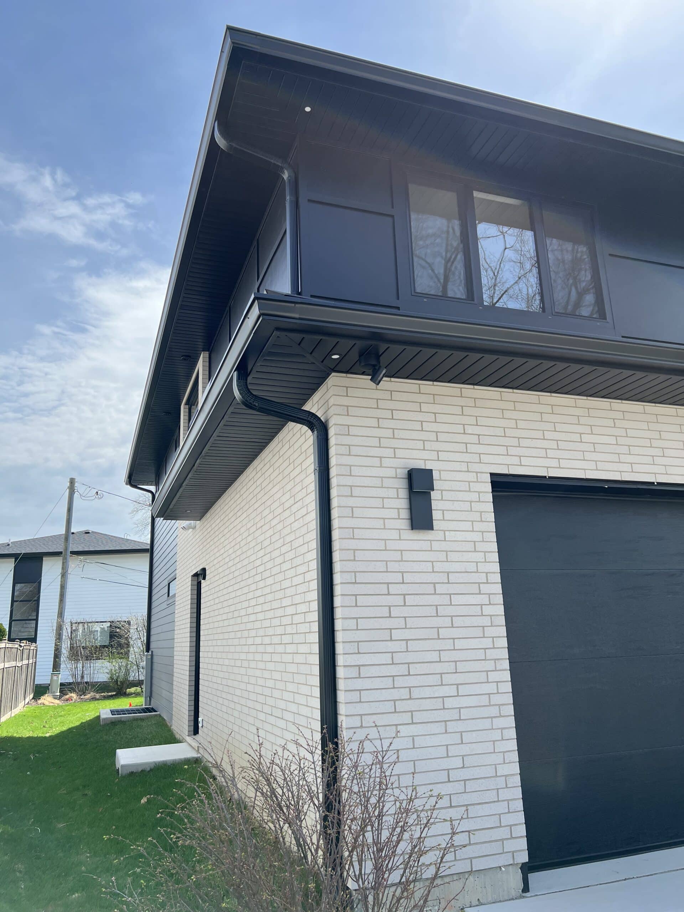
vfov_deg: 67.3
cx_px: 342
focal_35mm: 26
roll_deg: +2.4
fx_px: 685
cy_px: 456
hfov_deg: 53.1
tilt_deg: +16.5
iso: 50
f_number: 1.5
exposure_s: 1/2165
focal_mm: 5.7
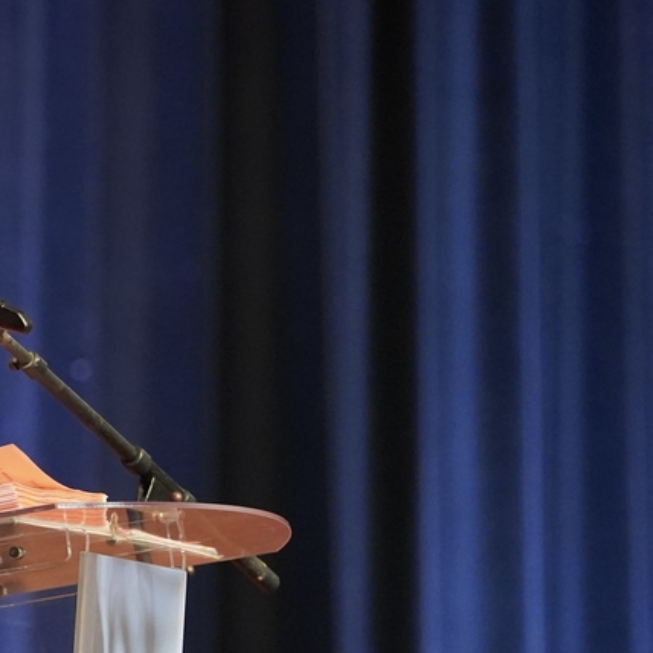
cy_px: 455
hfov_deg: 4.8
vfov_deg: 4.8
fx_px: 7811
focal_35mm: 366
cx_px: -105
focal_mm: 180
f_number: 4
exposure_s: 1/200
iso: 6400
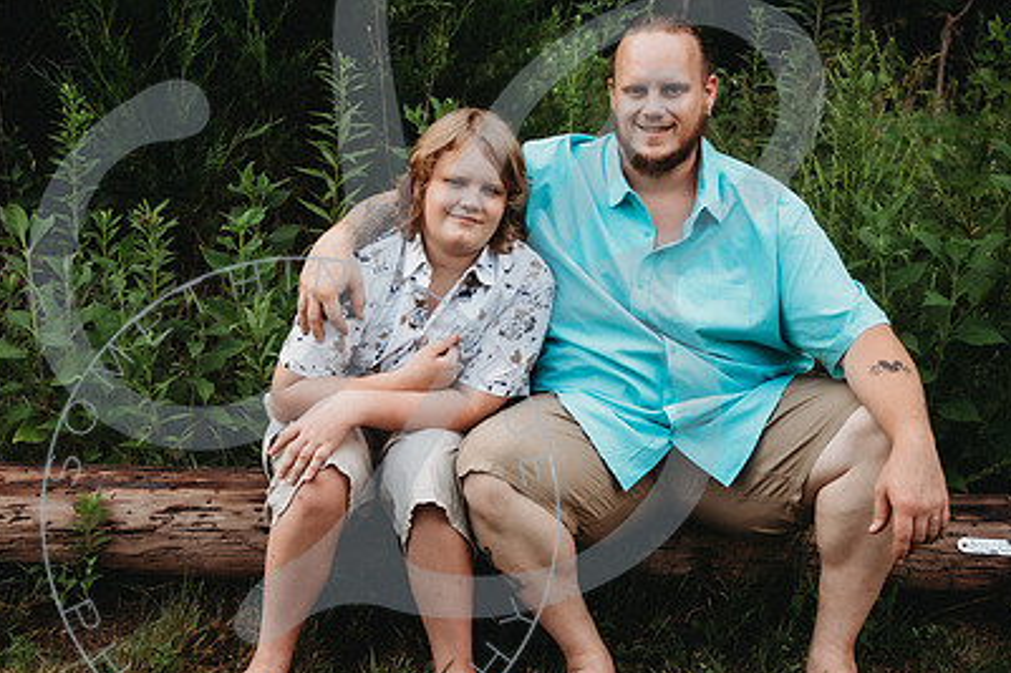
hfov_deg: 36.2
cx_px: 426
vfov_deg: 24.6
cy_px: 304
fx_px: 1544
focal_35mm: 55
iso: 160
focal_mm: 38
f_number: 2.8
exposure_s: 1/400
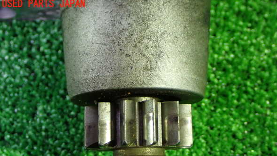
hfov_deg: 34.9
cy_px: 104
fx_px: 441
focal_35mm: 60
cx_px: 141
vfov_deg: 20.0
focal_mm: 9.65
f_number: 3.3
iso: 800
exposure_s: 1/13
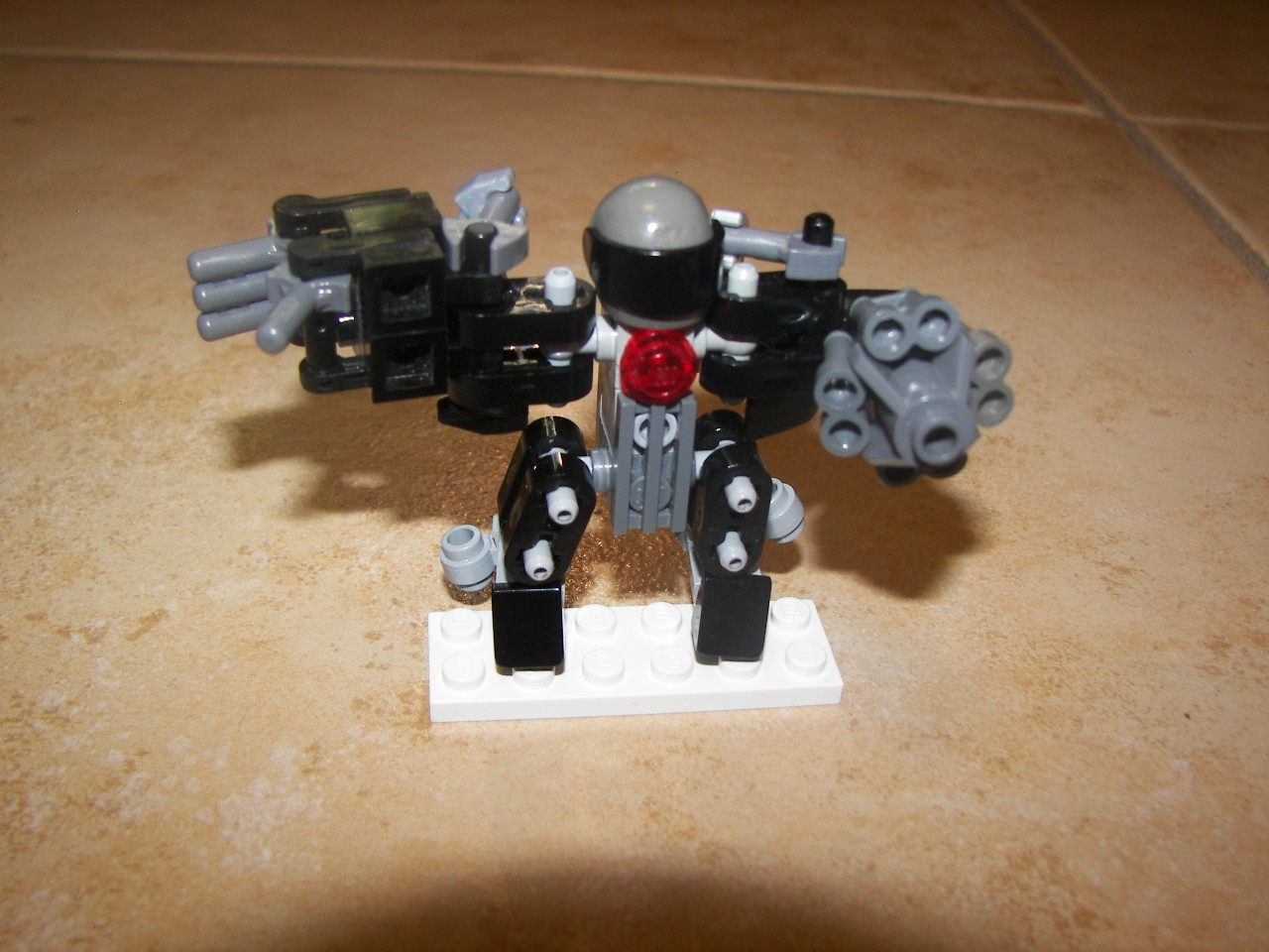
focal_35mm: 36
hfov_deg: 51.4
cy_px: 476
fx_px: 1320
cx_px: 634
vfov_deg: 39.7
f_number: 2.8
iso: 100
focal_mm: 6
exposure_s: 1/30
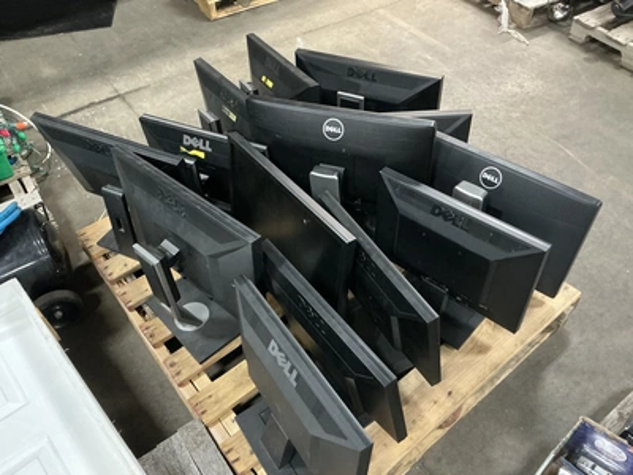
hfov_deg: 63.4
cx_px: 316
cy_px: 238
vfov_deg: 49.7
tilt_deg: -46.7
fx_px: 512
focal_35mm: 28
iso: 400
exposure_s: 1/30
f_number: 1.8
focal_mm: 3
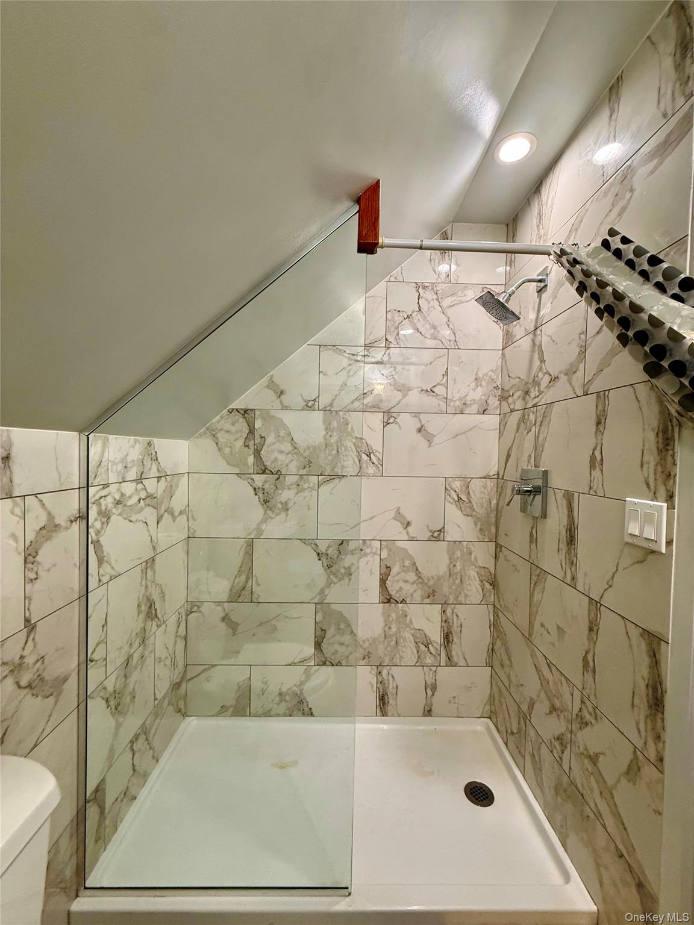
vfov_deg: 102.1
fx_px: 374
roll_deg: -0.9
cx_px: 347
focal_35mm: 14
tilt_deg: -1.2
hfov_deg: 85.7
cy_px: 462
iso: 200
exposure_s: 1/120
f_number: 2.2
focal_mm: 2.22
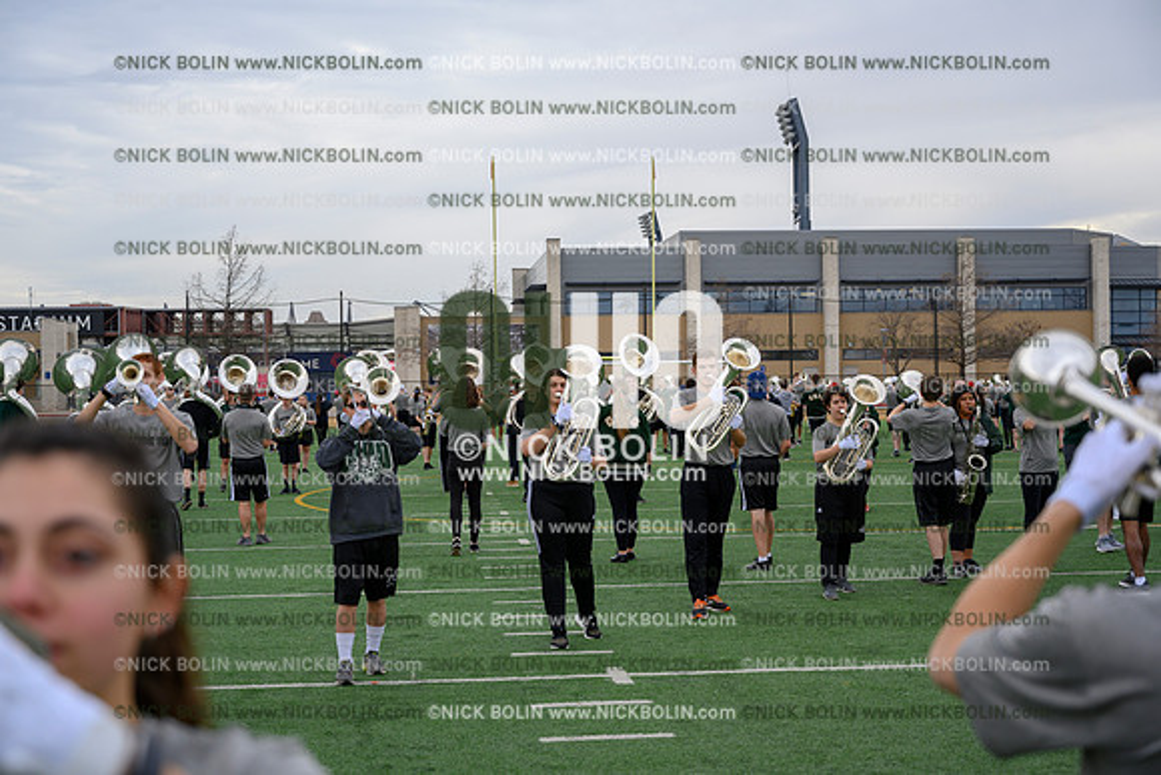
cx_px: 580
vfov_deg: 25.5
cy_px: 388
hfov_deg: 37.5
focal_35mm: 53
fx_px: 1710
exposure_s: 1/500
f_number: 4
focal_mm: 53
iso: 200
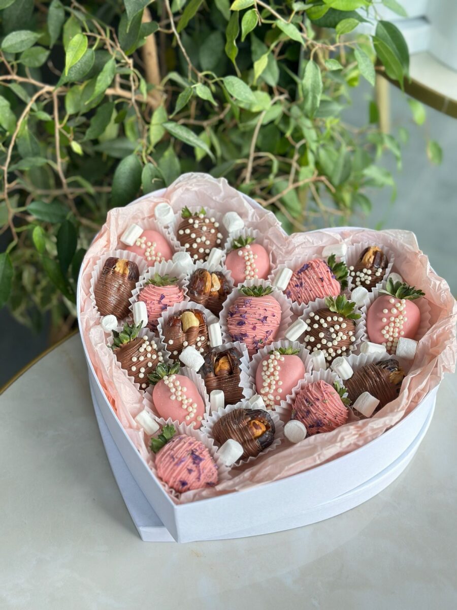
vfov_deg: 39.7
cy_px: 305
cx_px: 228
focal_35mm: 48
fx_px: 845
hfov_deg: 30.3
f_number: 1.78
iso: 80
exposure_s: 1/234
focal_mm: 6.86
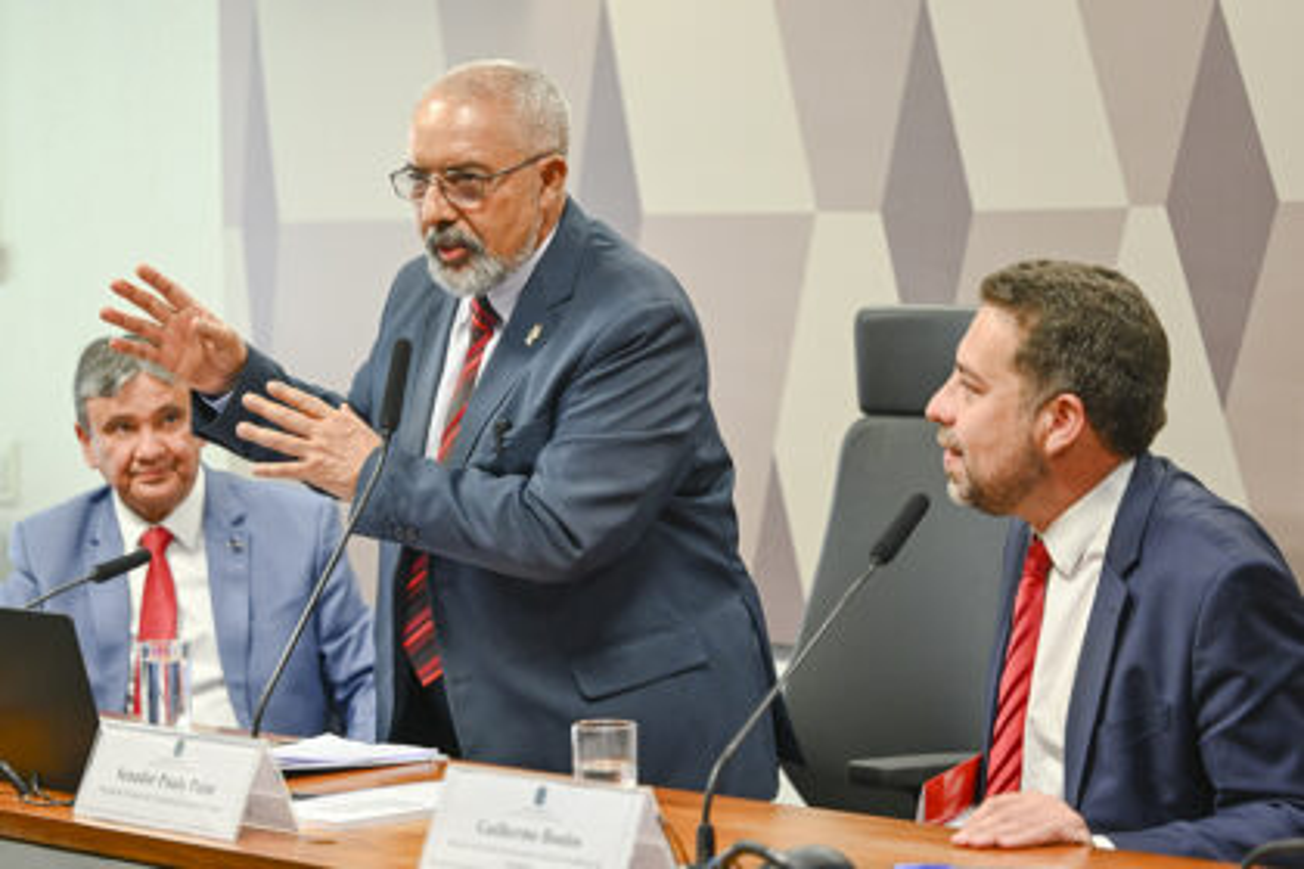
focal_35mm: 84
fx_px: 3042
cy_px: 434
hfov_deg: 24.2
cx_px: 652
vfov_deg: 16.3
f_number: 2.8
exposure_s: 1/80
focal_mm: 84
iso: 800
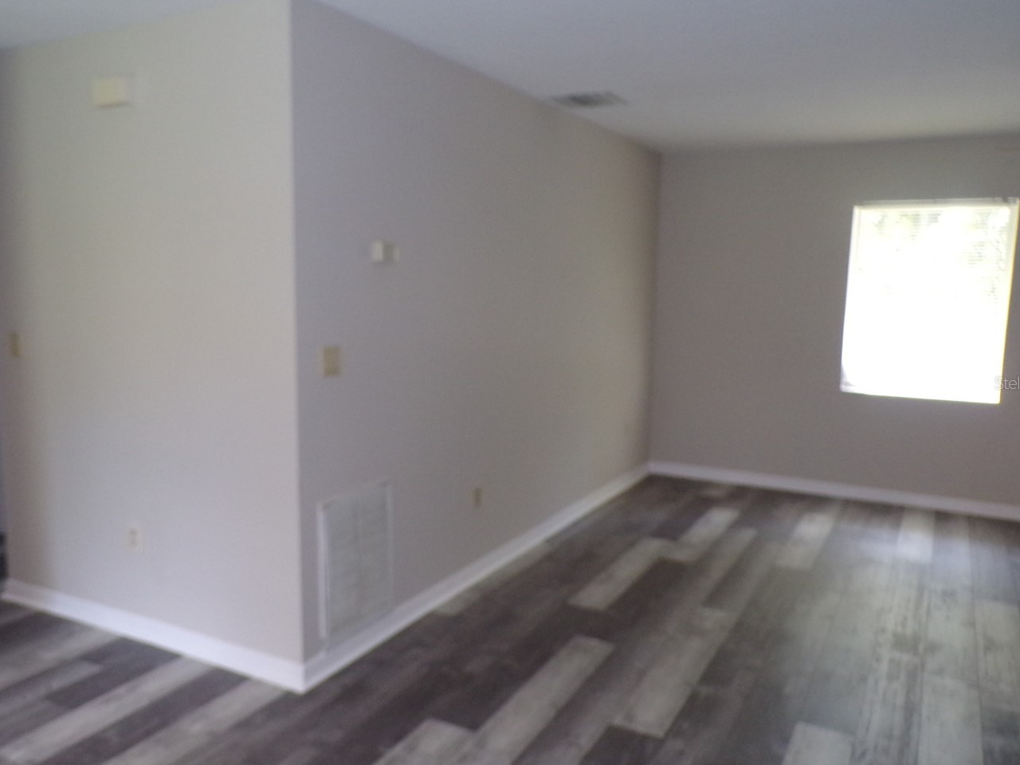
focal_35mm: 30
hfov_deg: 59.7
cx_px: 433
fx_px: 884
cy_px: 382
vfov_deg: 46.8
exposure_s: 1/34
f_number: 3
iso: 200
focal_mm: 4.3
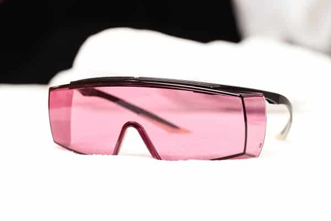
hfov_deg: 19.5
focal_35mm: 105
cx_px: 166
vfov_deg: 13.0
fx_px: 965
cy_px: 110
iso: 100
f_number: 8
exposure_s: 1/50
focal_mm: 105
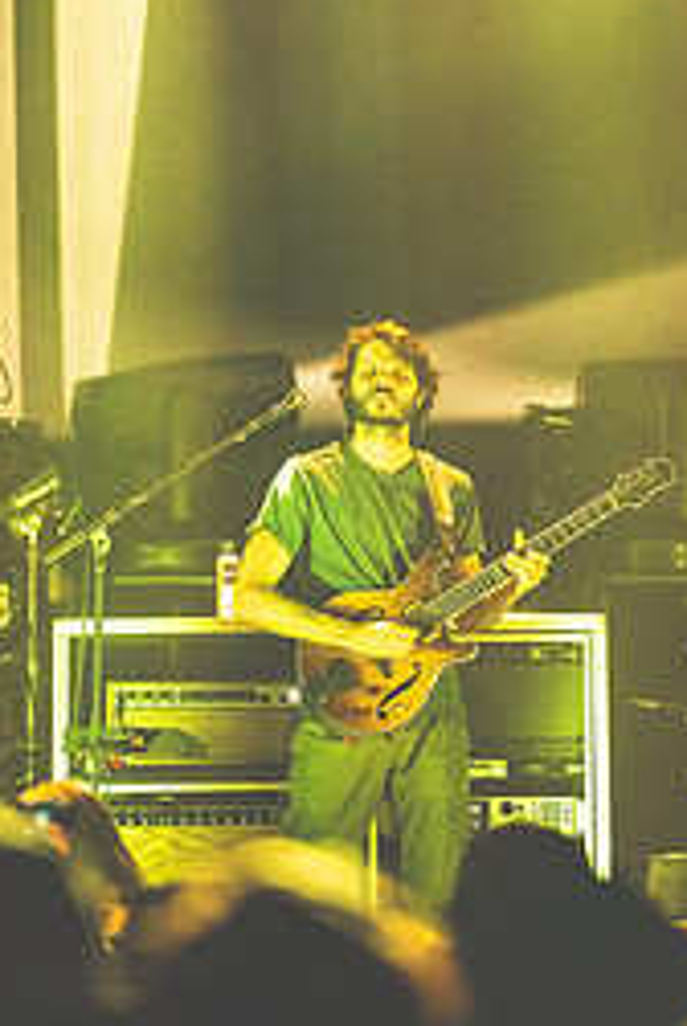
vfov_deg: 5.7
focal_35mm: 358
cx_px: 401
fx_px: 10219
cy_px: 151
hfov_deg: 3.9
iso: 5000
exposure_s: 1/500
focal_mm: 200
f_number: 4
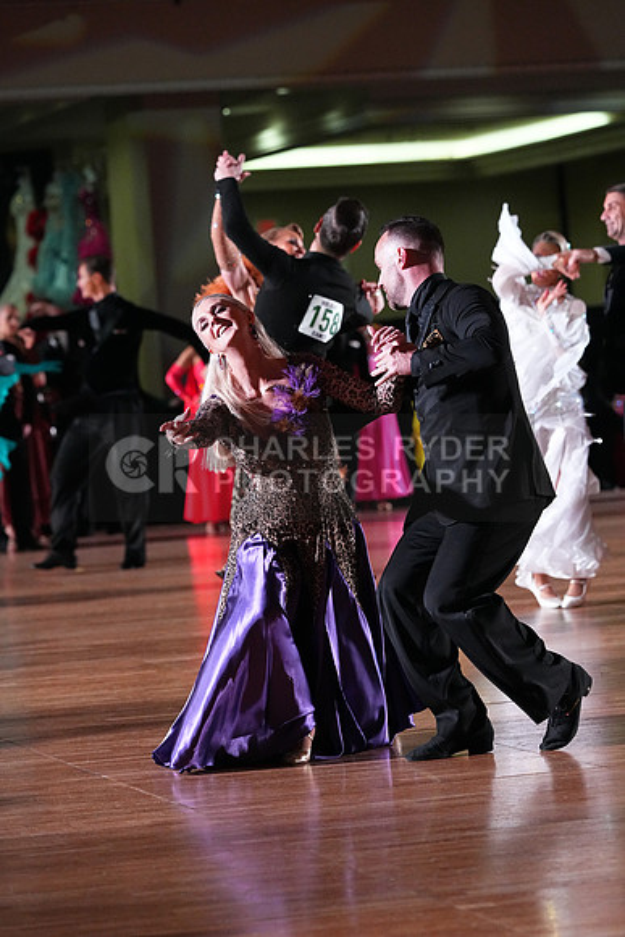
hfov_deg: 8.9
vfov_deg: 13.3
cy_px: 468
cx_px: 312
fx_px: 4008
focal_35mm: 154
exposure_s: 1/400
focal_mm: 154
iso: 8000
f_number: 5
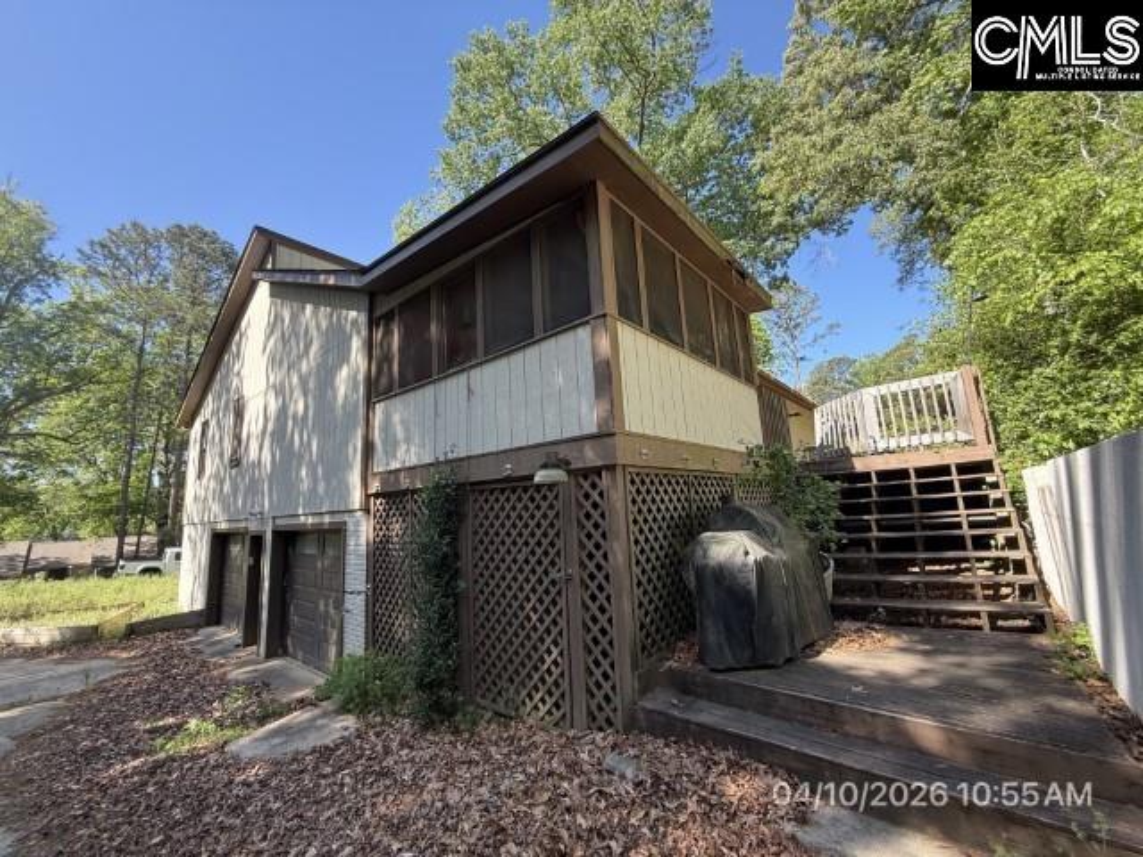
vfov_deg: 85.7
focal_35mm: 14
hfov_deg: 102.1
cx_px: 572
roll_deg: +4.0
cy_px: 428
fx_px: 462
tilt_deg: +15.5
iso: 50
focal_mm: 2.22
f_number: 2.2
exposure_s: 1/212
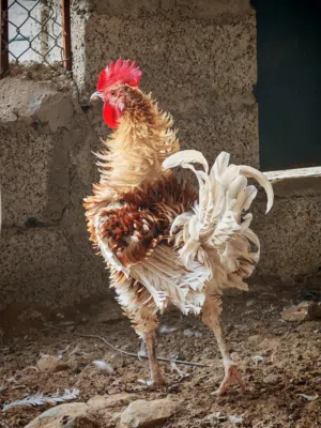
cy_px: 214
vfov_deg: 13.7
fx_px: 1780
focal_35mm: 144
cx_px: 160
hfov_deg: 10.3
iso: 160
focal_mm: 8.67
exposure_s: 1/100
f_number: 2.4
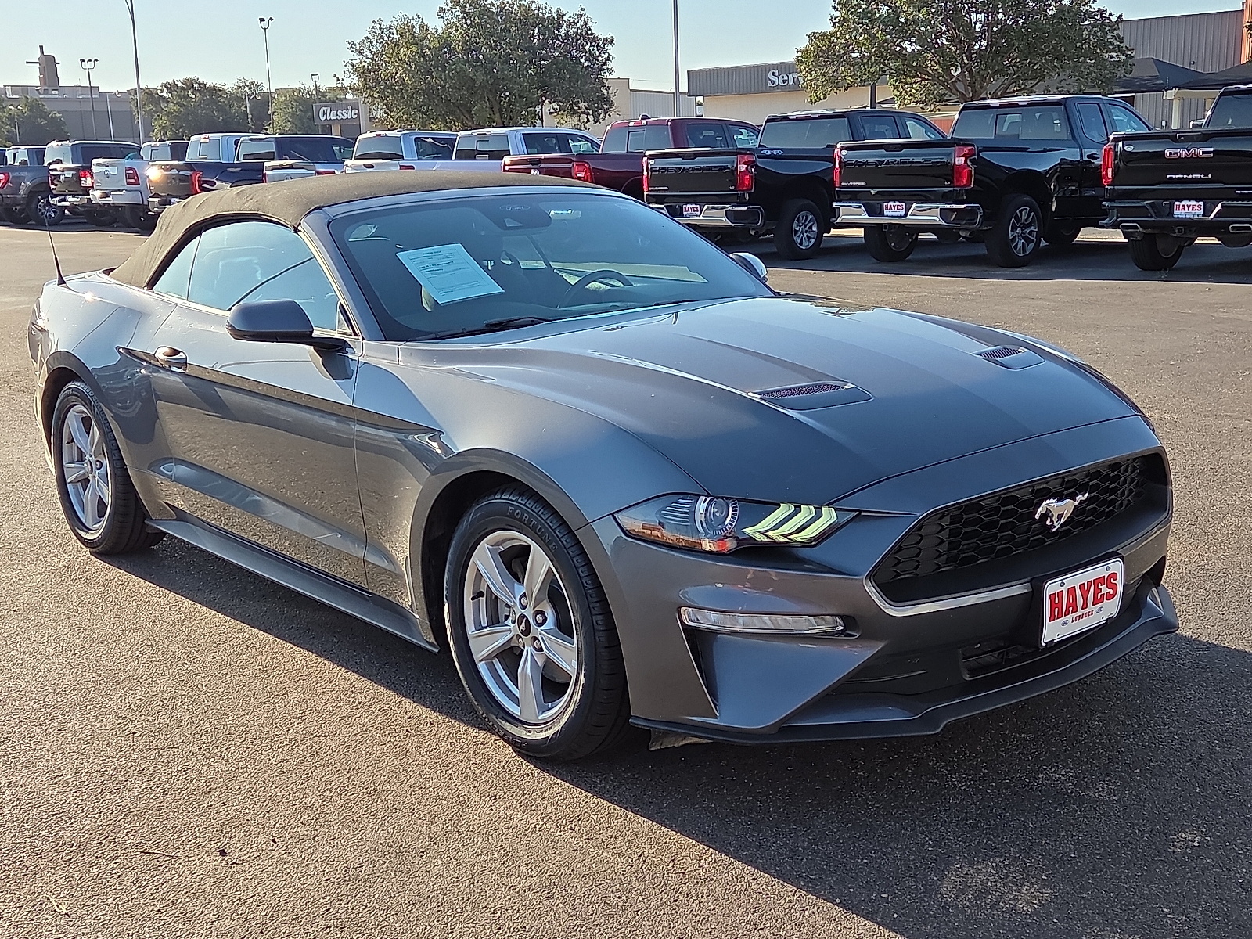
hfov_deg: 46.8
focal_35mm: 40
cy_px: 470
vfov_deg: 36.0
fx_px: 1447
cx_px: 626
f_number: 1.8
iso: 25
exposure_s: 1/1000
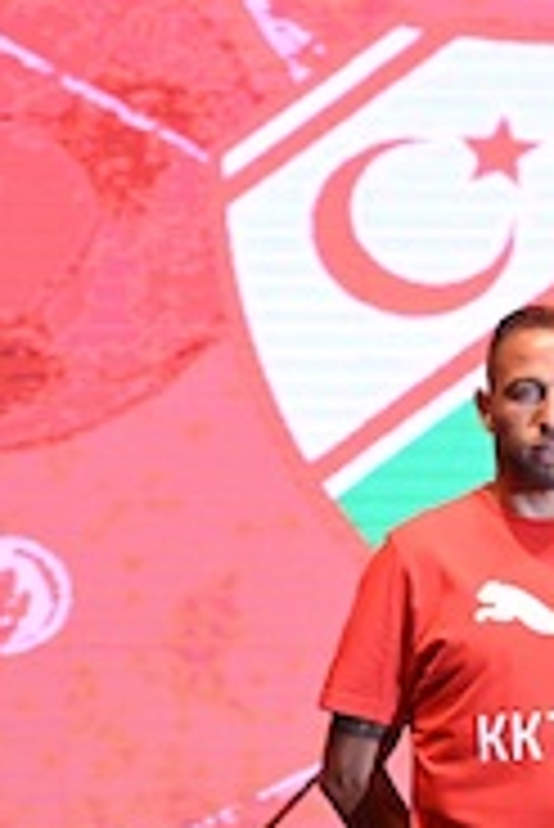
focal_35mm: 388
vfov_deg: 5.3
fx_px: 8939
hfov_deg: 3.5
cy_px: 857
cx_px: 1270
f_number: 3.5
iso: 1600
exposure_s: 1/320
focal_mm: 102
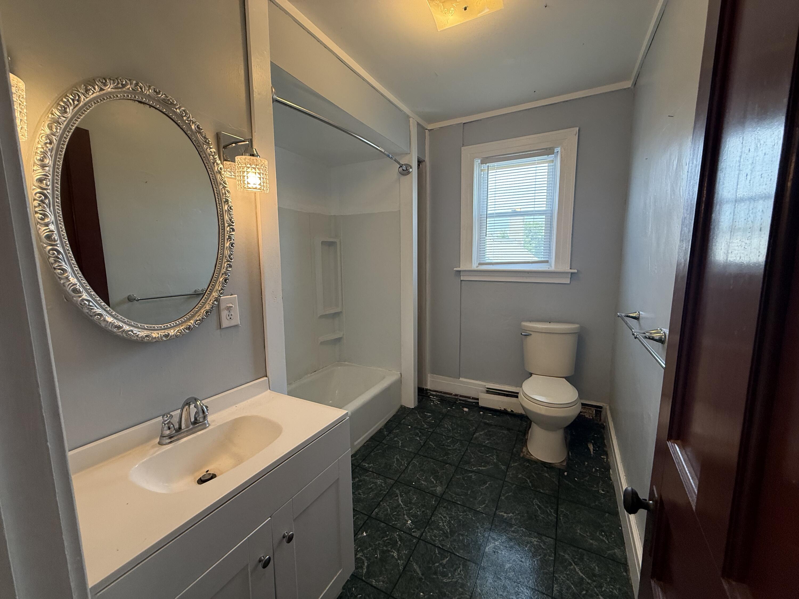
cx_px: 400
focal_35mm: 14
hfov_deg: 102.1
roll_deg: +0.6
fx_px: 323
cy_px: 300
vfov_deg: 85.7
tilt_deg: -6.9
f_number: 2.2
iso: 160
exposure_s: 1/120
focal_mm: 2.22
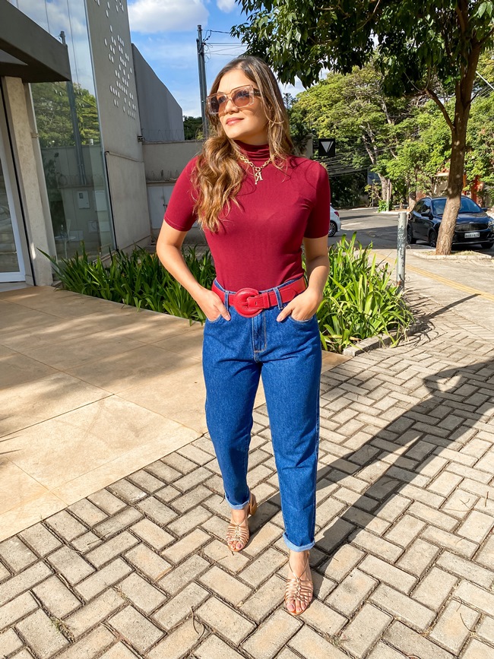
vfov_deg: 67.3
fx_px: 495
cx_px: 247
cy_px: 330
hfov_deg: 53.1
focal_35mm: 26
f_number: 1.8
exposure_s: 1/1800
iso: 32
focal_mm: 4.25
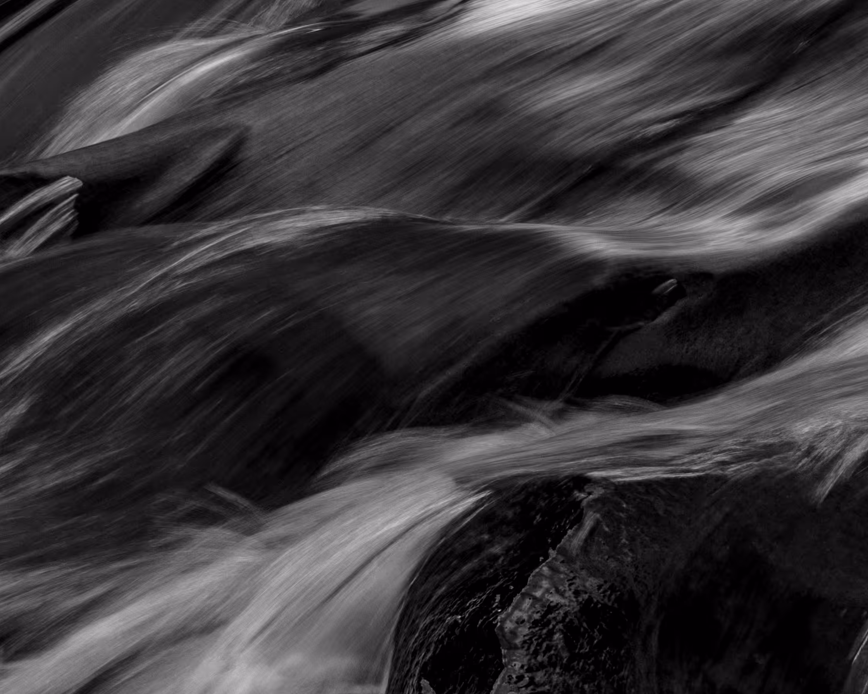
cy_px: 560
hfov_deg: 20.5
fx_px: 2389
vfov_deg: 16.4
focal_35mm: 93
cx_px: 293
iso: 50
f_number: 20
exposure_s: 1/13
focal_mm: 37
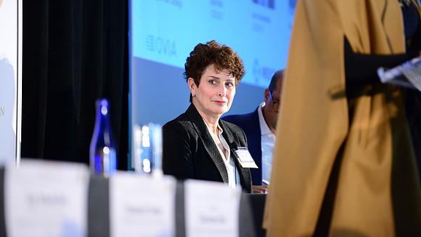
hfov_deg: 10.2
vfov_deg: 5.8
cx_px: 210
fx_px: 2355
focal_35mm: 211
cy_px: 98
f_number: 2.8
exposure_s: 1/200
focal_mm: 200
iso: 4000
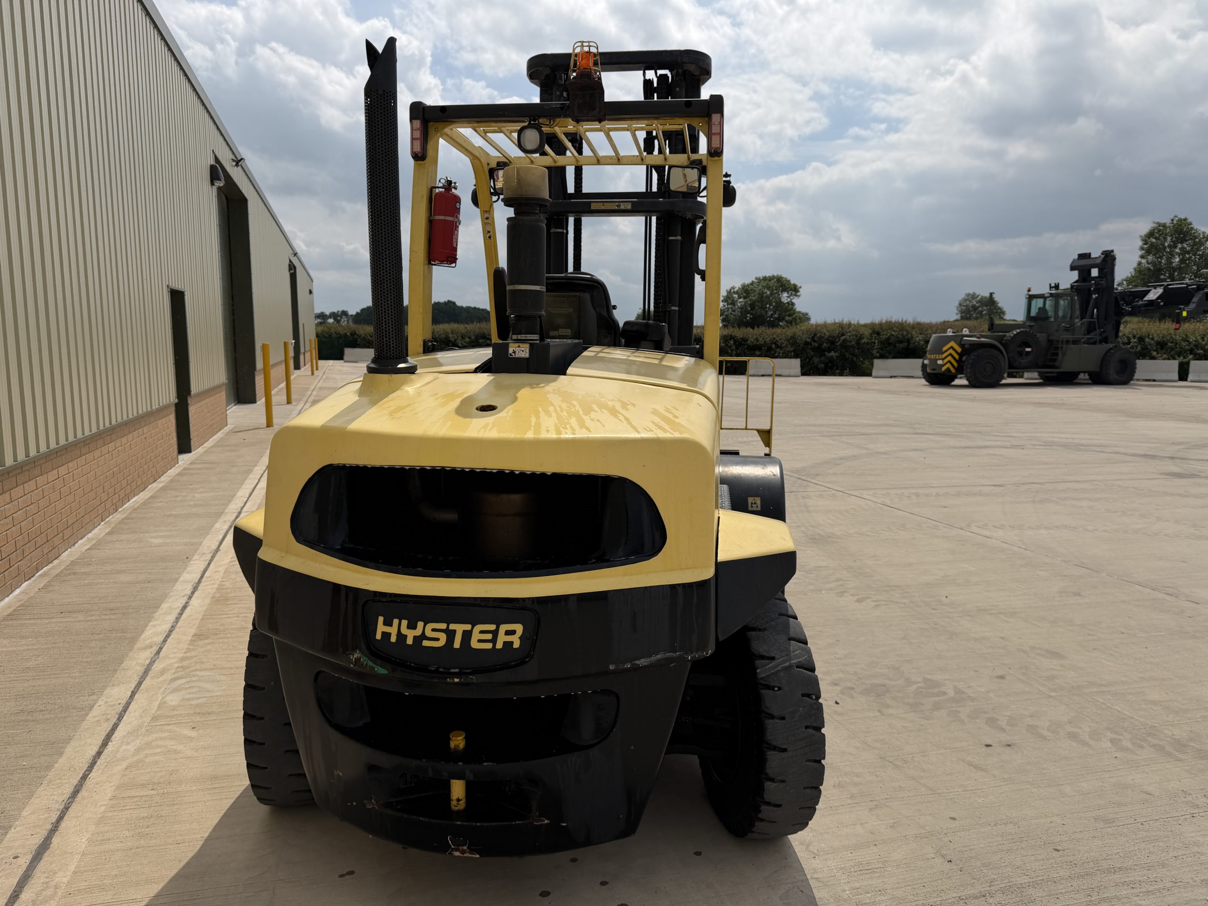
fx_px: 838
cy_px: 453
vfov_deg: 56.8
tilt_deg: -8.3
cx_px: 604
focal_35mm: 24
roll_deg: -0.2
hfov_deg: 71.6
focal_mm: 6.76
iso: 80
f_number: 1.78
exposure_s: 1/11905
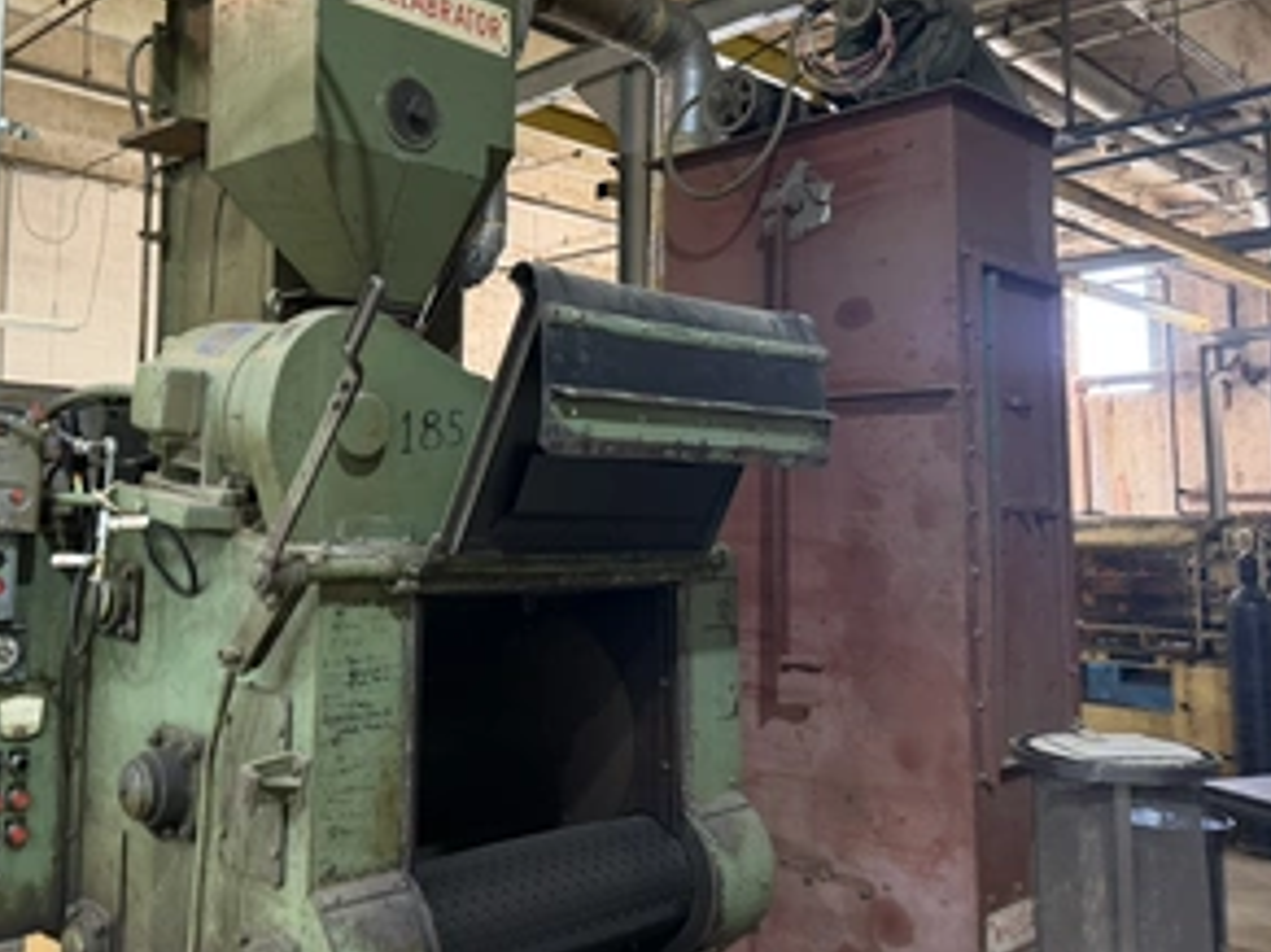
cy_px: 393
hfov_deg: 54.7
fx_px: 1211
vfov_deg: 42.8
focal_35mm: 33
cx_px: 467
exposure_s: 1/60
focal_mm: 6.76
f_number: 1.78
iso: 320
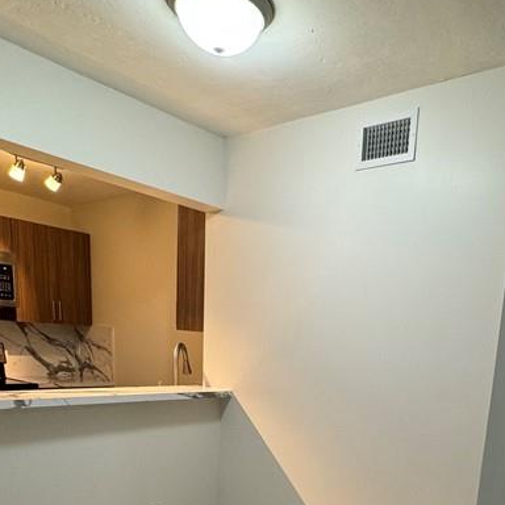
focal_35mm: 33
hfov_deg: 49.1
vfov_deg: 44.6
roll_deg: -3.8
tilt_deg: -13.0
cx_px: 325
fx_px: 545
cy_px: 467
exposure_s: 1/60
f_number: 2.2
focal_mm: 2.22
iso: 160
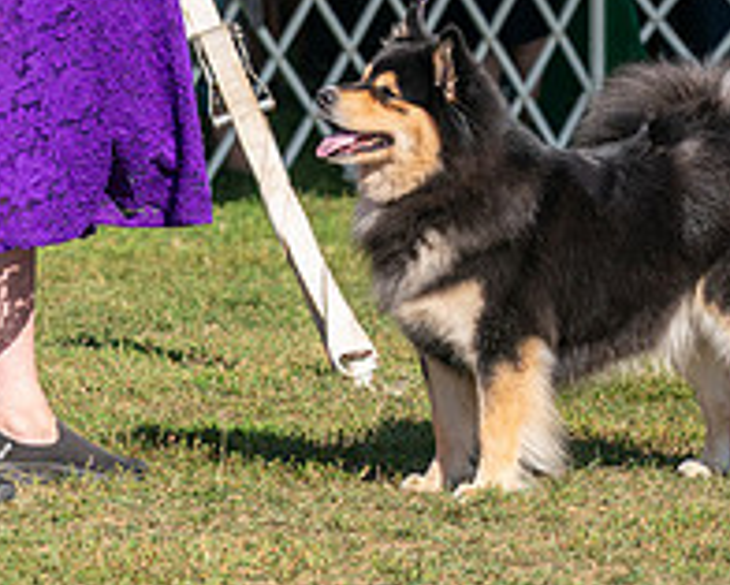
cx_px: 527
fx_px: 8863
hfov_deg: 4.7
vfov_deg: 3.8
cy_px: -168
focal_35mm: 410
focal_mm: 127
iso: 125
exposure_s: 1/1250
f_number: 4.5
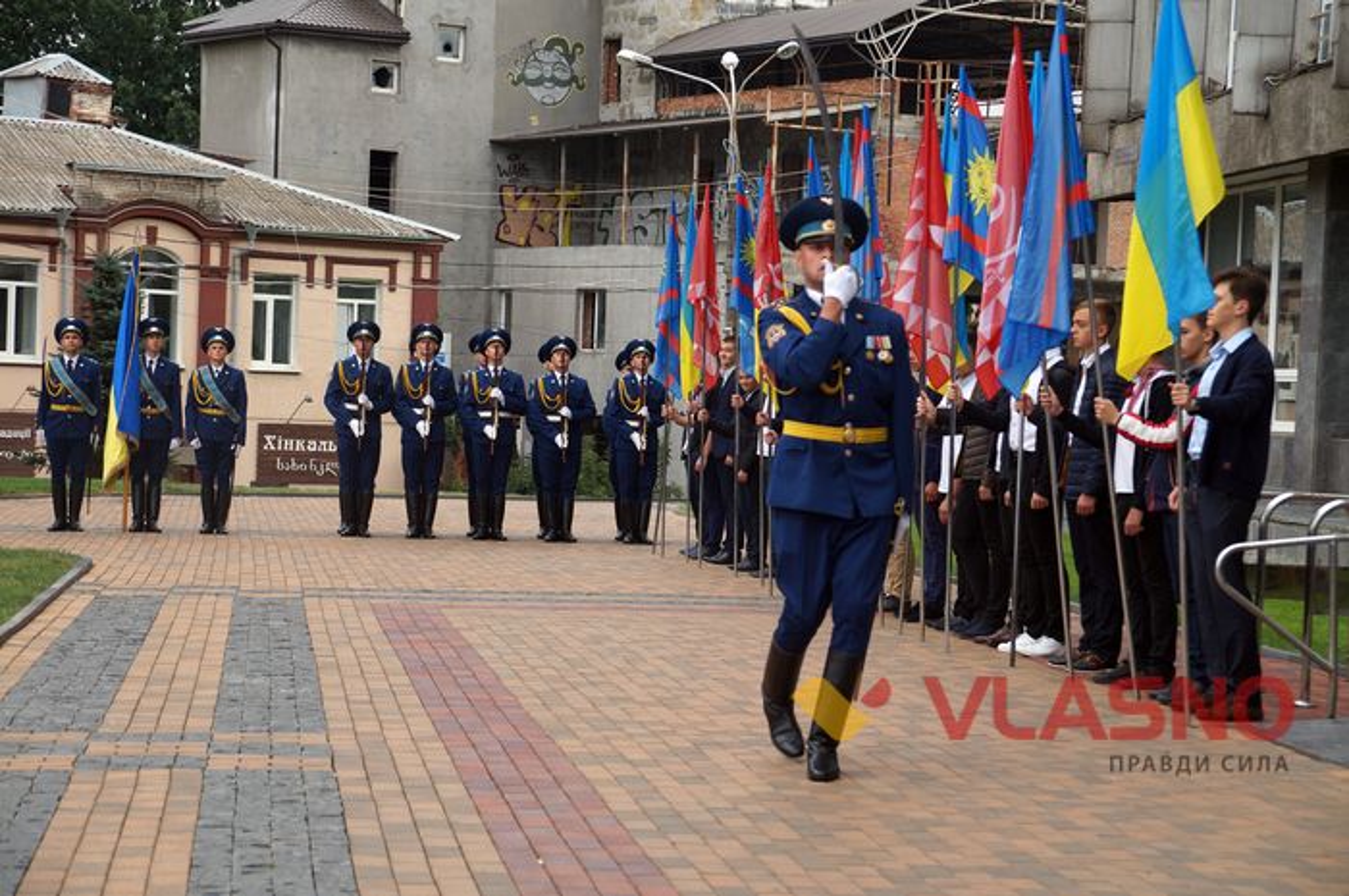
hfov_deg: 24.6
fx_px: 3088
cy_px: 448
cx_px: 674
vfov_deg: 16.5
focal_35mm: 82
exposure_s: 1/125
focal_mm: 55
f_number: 5.6
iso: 100
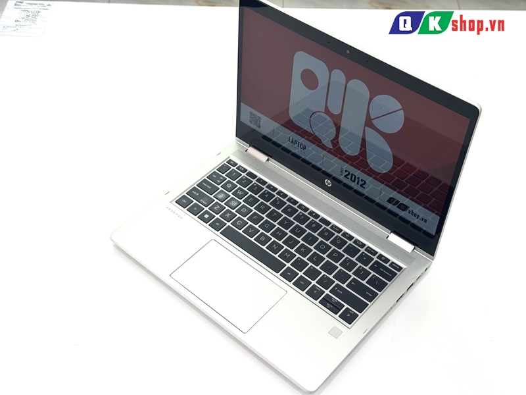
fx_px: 729
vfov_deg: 30.3
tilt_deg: -47.3
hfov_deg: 39.7
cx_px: 263
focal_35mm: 48
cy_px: 198
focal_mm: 6.76
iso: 50
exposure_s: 1/129
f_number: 1.78
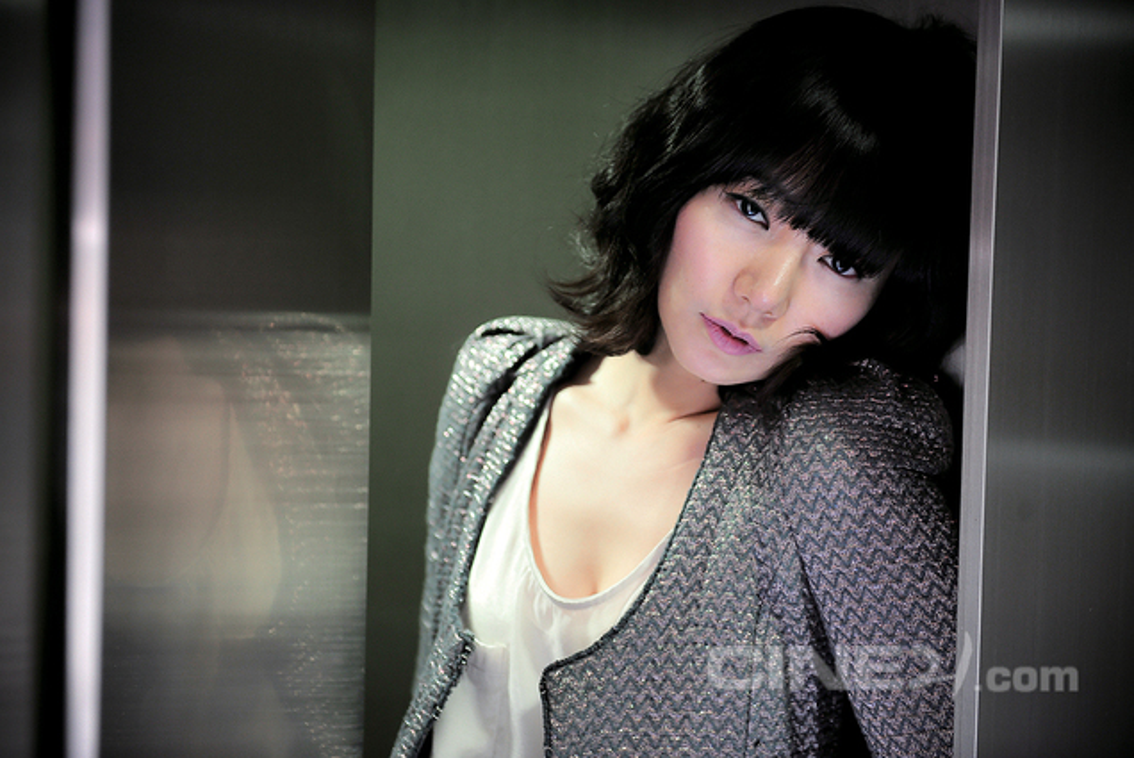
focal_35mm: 70
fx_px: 2206
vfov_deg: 19.5
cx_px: 567
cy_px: 379
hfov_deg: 28.8
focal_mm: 70
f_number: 2.8
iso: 1250
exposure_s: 1/30
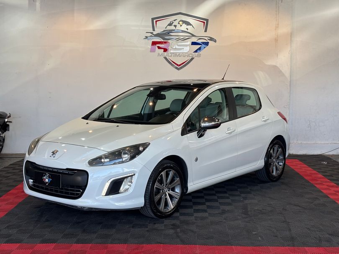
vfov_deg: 28.0
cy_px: 127
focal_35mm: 52
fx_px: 509
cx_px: 170
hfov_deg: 36.8
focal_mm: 5.96
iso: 32
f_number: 1.6
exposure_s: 1/234
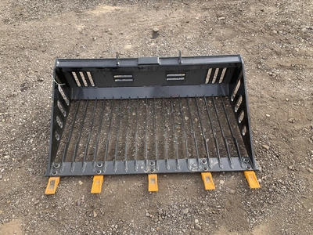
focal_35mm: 29
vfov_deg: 48.2
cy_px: 118
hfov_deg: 61.7
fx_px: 262
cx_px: 156
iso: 25
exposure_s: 1/397
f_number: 1.8
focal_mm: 3
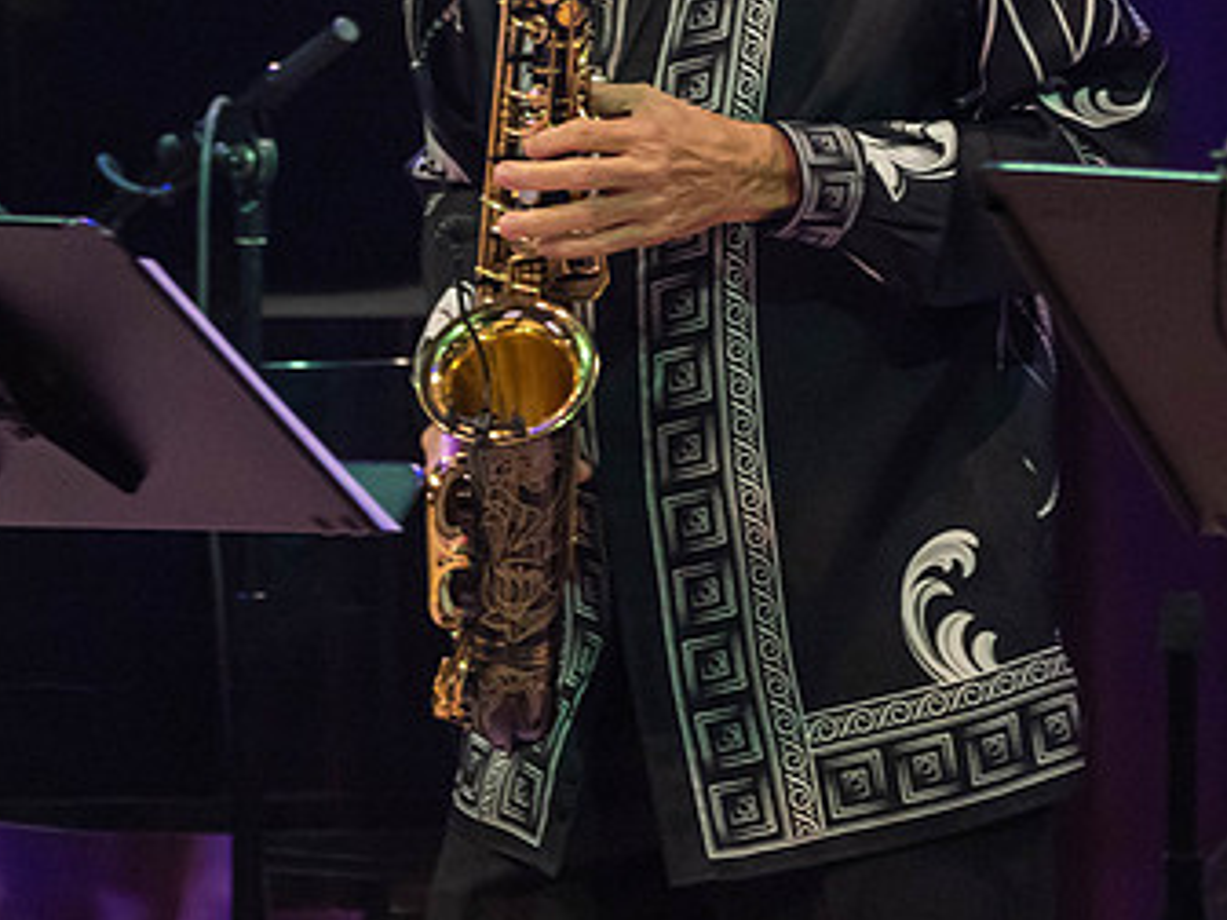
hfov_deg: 2.0
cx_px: 594
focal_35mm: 983
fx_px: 34843
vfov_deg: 1.5
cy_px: 66
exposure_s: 1/250
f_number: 6.3
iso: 3200
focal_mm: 400
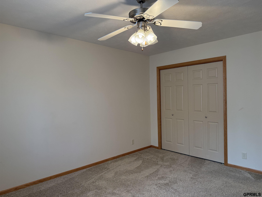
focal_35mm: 24
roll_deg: +0.9
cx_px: 131
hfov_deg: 71.6
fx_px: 182
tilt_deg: -0.5
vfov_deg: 56.8
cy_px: 98
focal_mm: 6.76
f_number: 1.78
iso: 200
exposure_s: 1/120
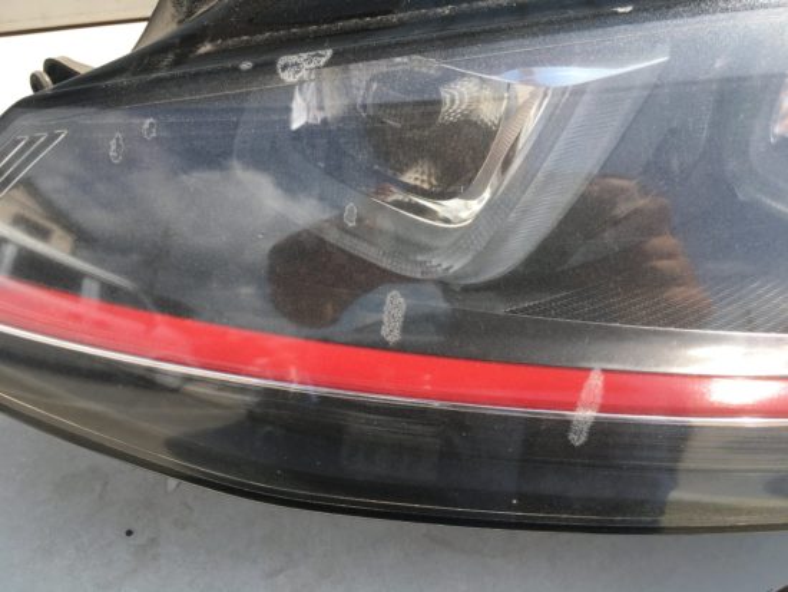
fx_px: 660
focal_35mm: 29
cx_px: 394
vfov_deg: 48.3
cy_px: 296
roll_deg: -2.8
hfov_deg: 61.6
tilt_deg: -42.0
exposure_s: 1/549
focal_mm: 4.15
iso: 25
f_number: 2.2
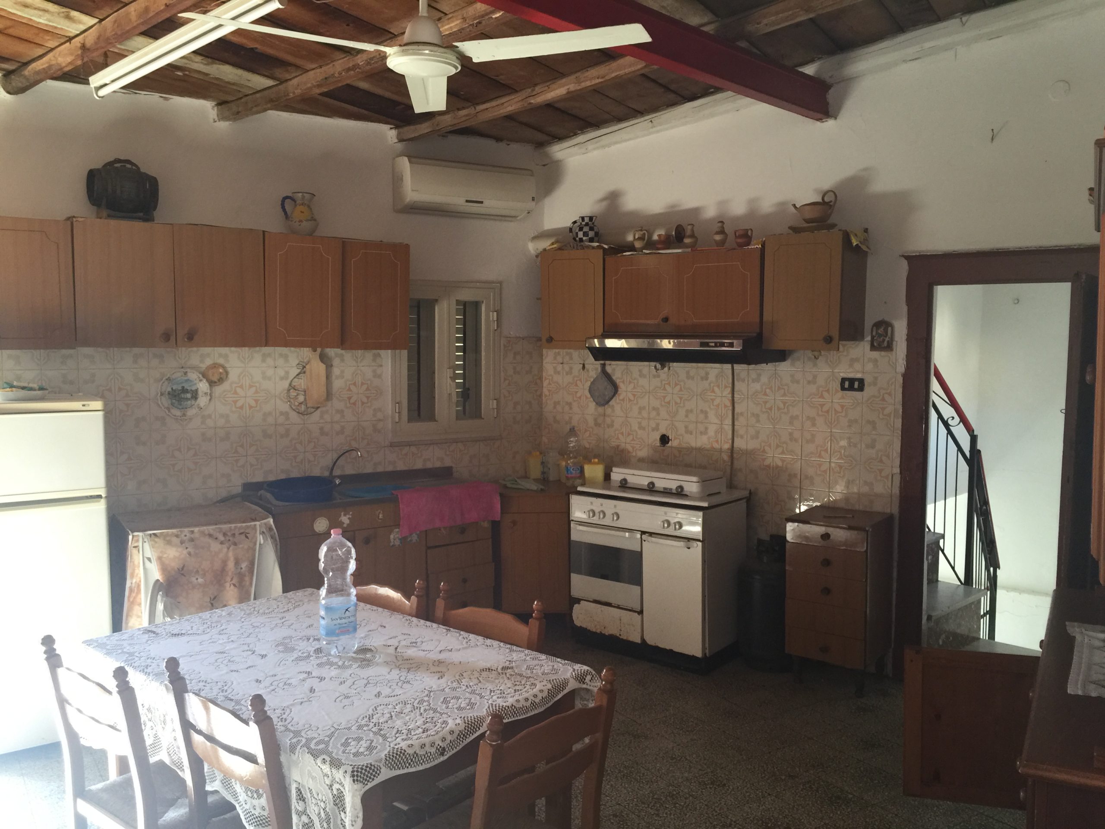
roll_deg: -1.6
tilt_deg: -4.5
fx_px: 926
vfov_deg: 48.2
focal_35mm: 29
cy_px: 414
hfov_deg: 61.7
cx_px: 552
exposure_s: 1/33
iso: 64
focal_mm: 4.15
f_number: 2.2
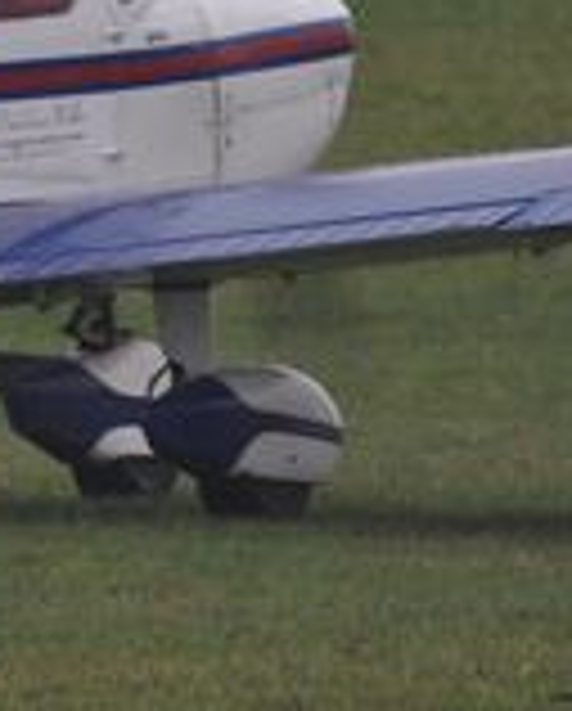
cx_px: -351
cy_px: -97
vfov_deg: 0.7
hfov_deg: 0.5
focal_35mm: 2840
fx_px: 59925
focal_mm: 500
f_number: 6.3
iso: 450
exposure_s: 1/250
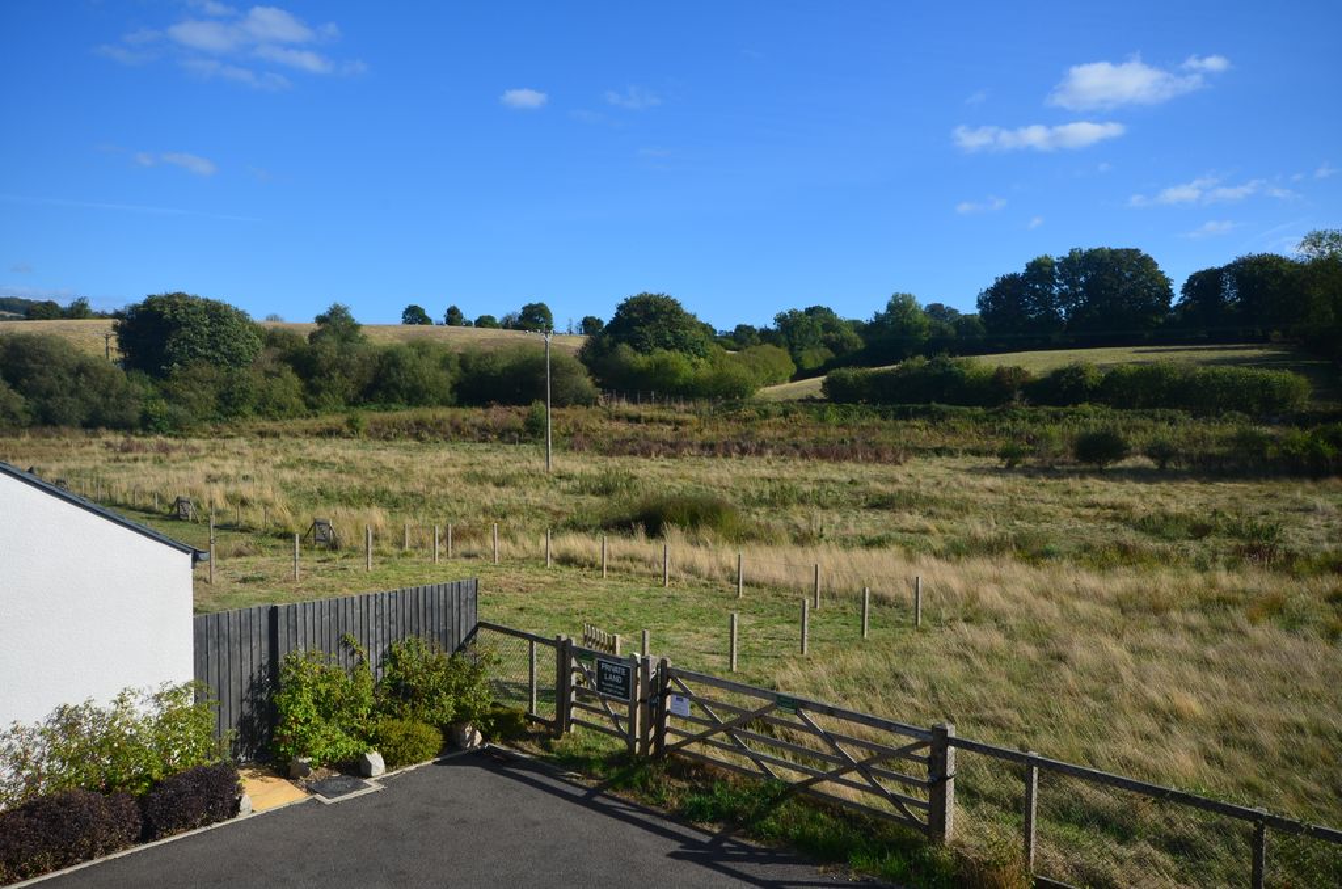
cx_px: 671
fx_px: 1116
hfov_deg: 62.0
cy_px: 444
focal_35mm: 30
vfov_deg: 43.4
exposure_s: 1/250
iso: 200
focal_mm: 20
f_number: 10
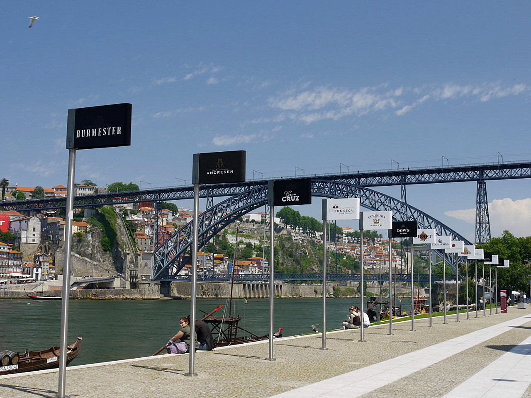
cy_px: 199
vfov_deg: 32.9
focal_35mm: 44
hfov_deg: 42.9
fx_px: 675
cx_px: 266
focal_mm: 22
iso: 100
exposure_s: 1/160
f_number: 7.1
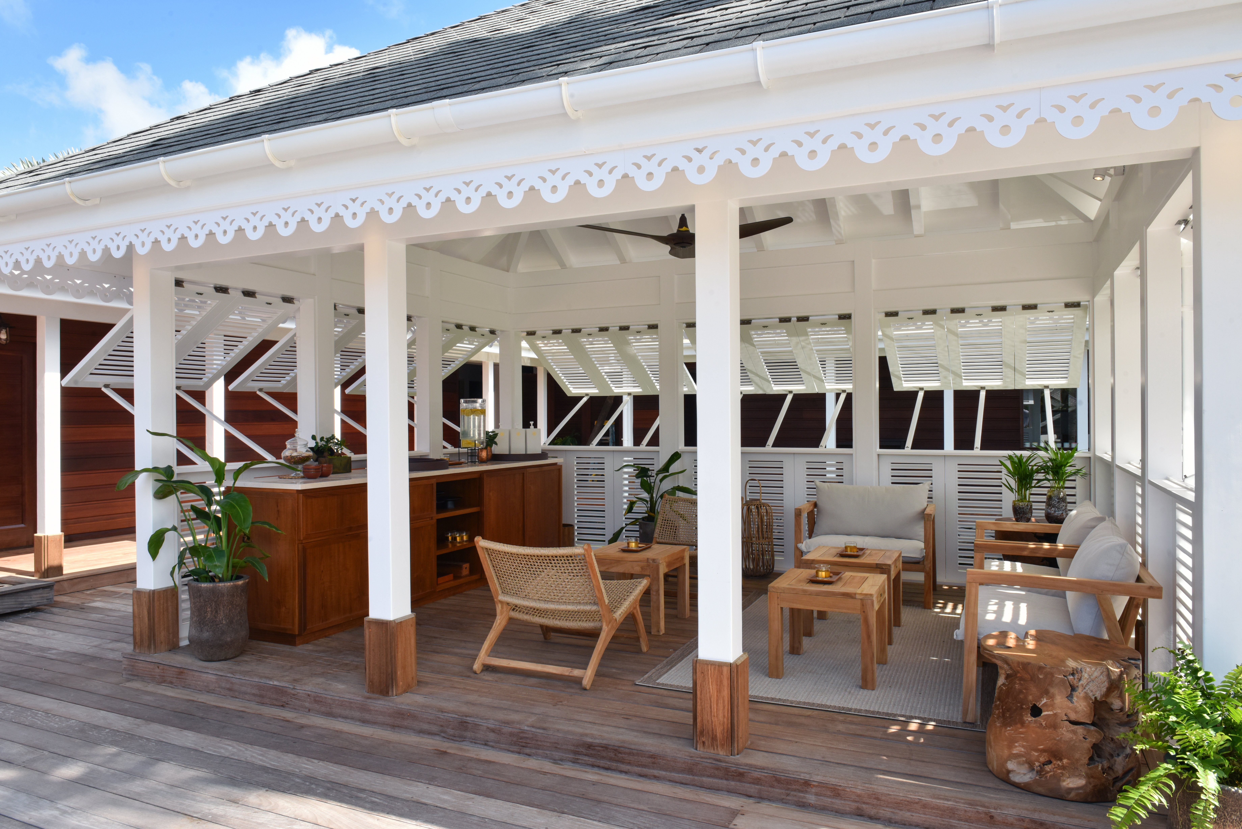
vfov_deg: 53.2
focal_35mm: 24
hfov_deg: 73.7
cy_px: 414
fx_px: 828
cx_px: 621
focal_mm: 24
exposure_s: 1/125
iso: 400
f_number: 16
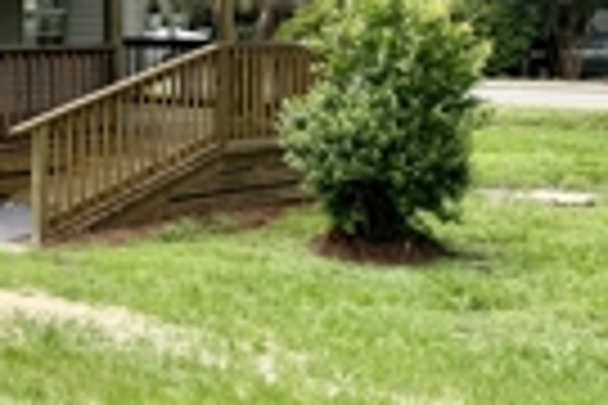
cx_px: -86
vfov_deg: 18.0
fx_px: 1250
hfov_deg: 25.1
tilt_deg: -0.4
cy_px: 14
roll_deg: -1.1
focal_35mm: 74
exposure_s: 1/4167
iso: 80
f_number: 1.78
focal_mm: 6.76
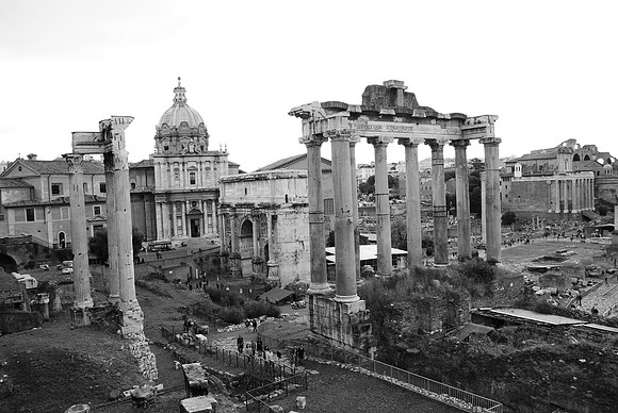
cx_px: 309
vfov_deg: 48.0
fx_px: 464
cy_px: 206
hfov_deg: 67.3
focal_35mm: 27
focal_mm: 18
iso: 200
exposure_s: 1/60
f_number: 5.6
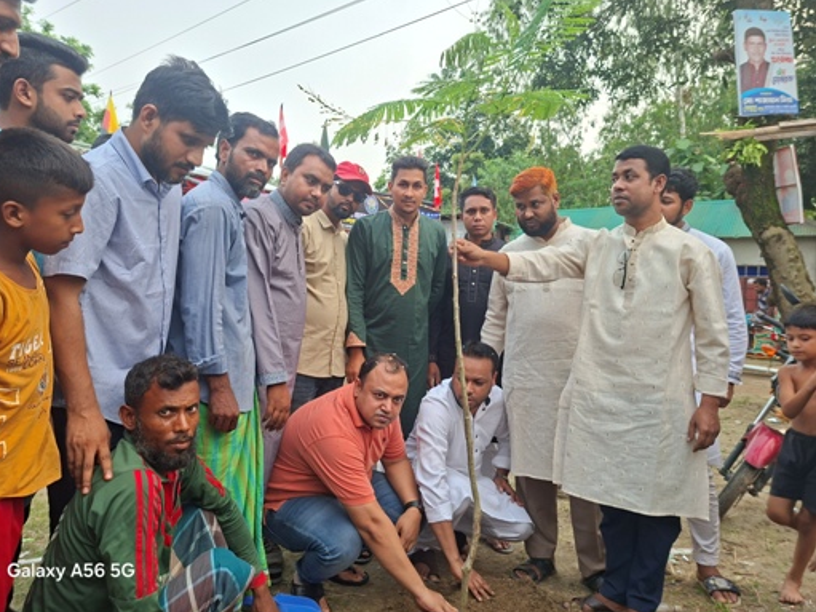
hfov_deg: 71.6
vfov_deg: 56.8
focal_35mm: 24
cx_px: 392
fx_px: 566
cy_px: 299
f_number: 1.8
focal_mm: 5.54
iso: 50
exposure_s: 1/186
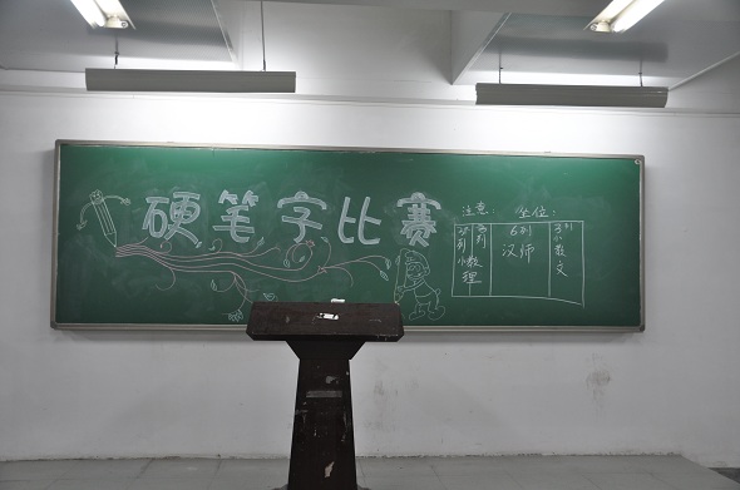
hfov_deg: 57.3
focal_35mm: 33
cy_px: 245
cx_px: 370
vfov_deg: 39.8
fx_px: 677
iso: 320
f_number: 3.8
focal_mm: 22
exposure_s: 1/30
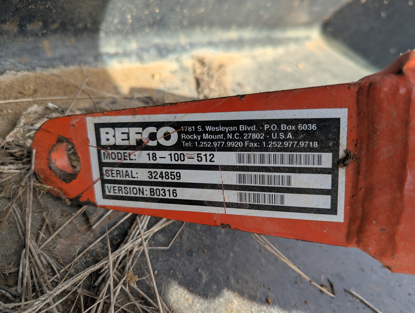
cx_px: 208
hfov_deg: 71.5
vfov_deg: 56.9
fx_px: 288
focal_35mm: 24
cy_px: 156
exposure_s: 1/967
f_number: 1.85
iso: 48
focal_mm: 6.81
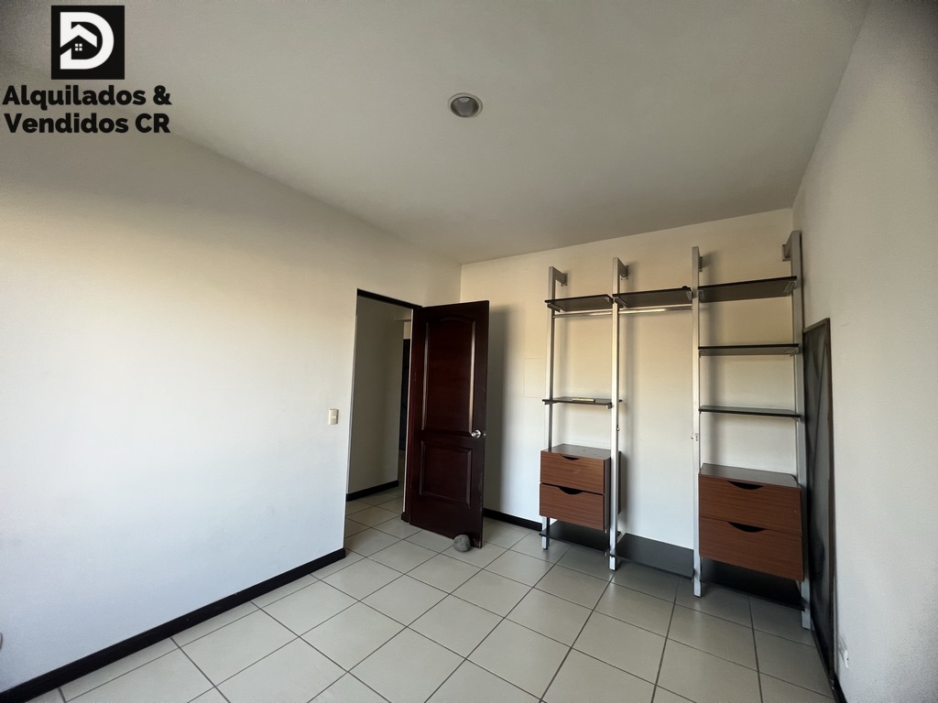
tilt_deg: +3.7
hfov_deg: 106.2
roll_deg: -1.7
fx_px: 352
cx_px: 469
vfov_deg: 89.9
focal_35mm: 13
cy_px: 352
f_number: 1.8
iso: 200
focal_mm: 1.57
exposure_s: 1/120
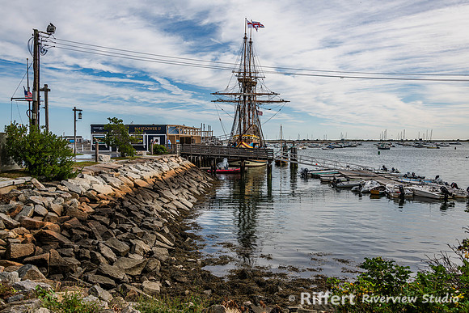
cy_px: 156
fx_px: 387
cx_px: 234
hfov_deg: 62.5
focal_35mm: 30
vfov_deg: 44.1
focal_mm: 28
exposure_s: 1/200
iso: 64
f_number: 8
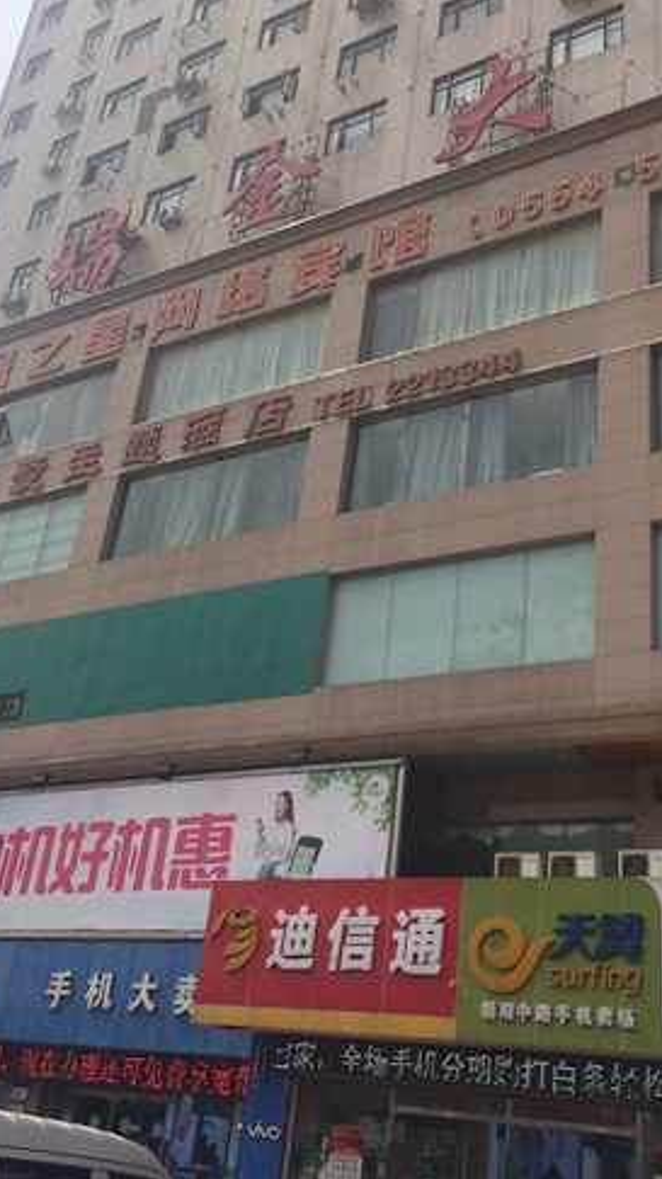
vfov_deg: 51.2
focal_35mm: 39
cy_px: 454
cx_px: 361
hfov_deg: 30.4
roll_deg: -5.7
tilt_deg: +28.2
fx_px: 1218
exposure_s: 1/3731
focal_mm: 4.15
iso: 32
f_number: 2.2
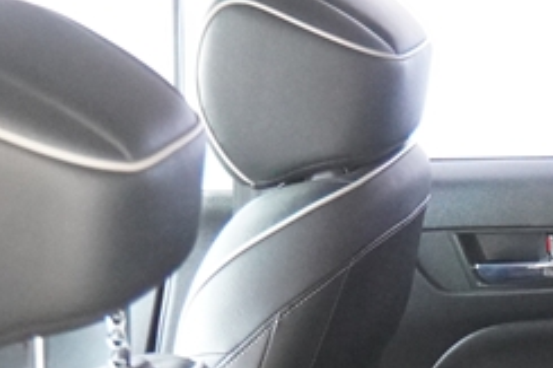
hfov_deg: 14.5
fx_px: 2118
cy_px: 692
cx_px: 623
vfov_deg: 9.4
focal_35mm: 138
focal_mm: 22
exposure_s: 1/160
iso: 5000
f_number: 2.8
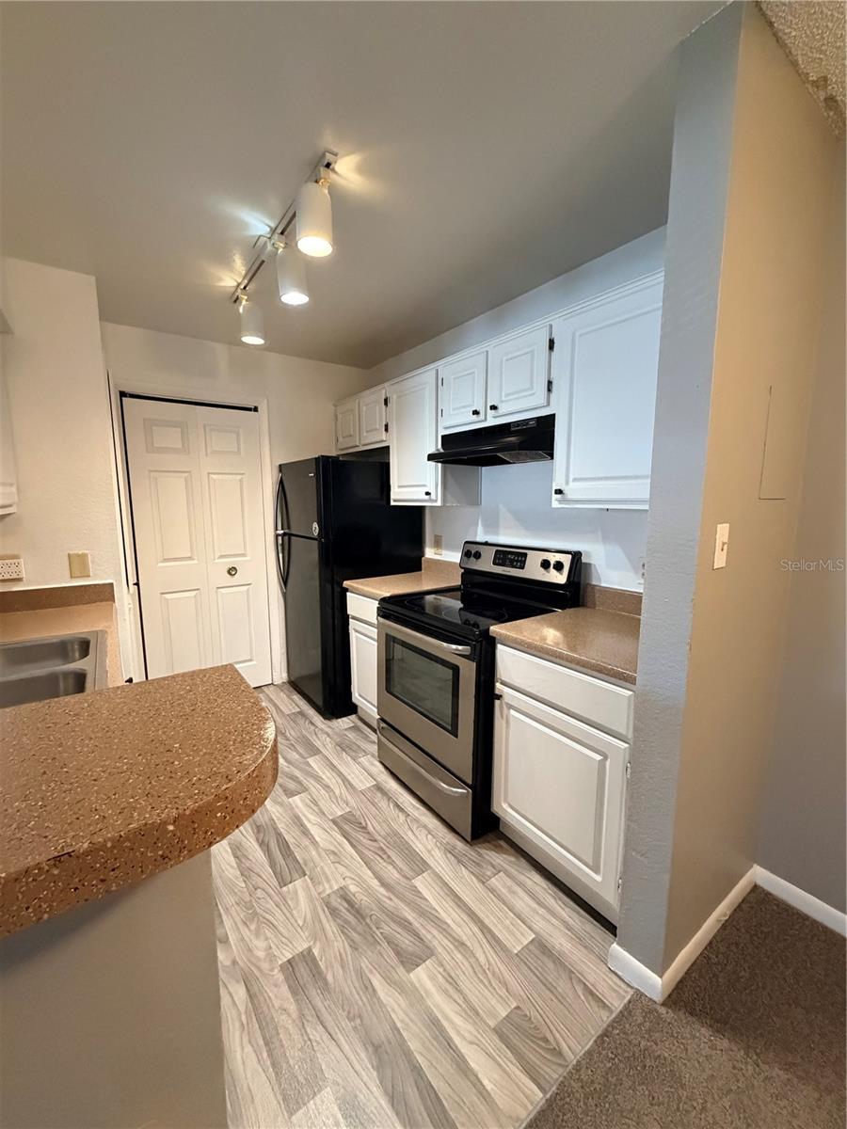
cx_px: 424
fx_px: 457
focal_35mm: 14
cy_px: 564
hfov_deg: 85.7
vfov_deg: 102.1
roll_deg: -0.6
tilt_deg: -6.9
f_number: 2.2
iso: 800
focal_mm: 2.22
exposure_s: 1/60
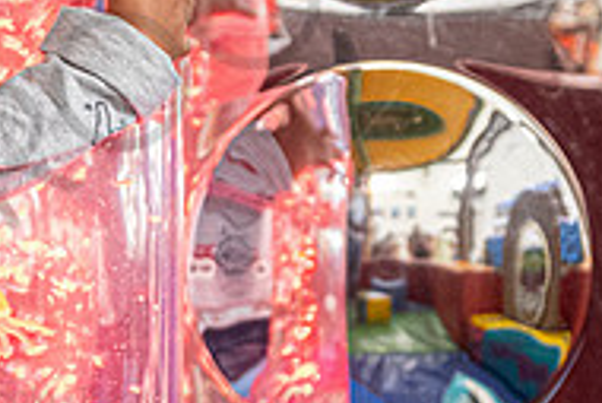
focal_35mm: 359
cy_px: 236
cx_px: 35
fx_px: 6008
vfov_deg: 3.8
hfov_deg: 5.7
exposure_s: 1/60
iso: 1600
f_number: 2.8
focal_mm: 68.7
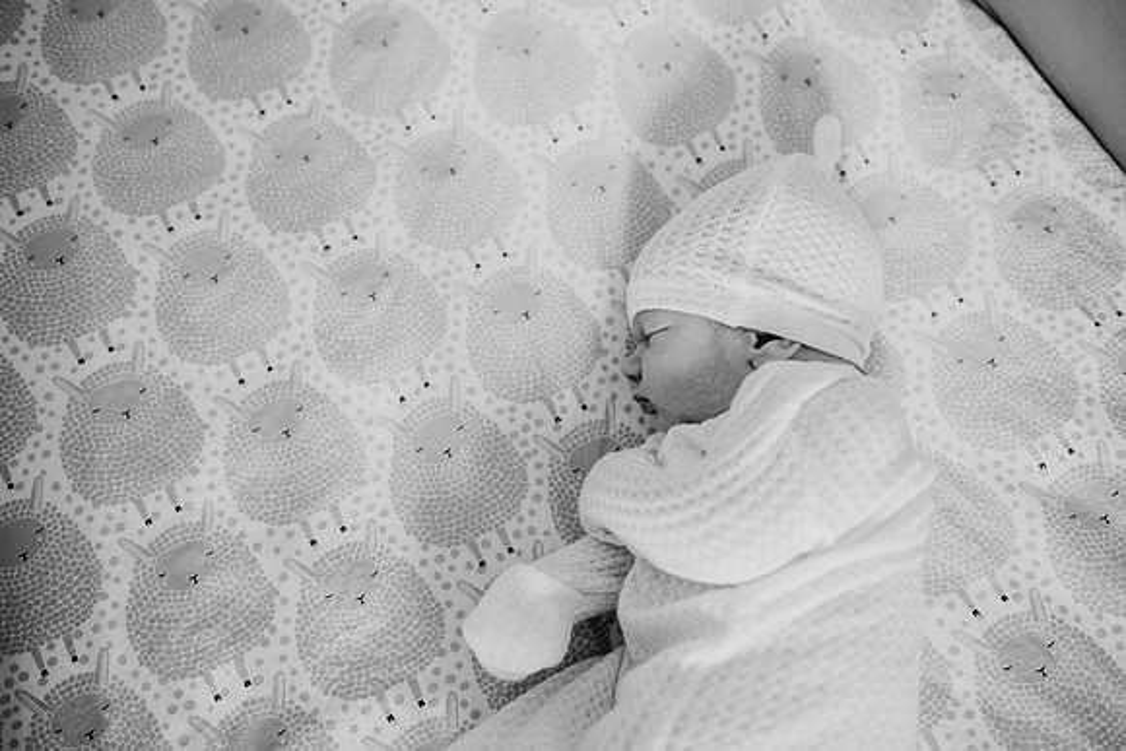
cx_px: 563
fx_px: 751
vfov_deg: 53.2
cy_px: 376
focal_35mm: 24
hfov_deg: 73.7
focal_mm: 24
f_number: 2.5
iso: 1000
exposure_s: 1/250
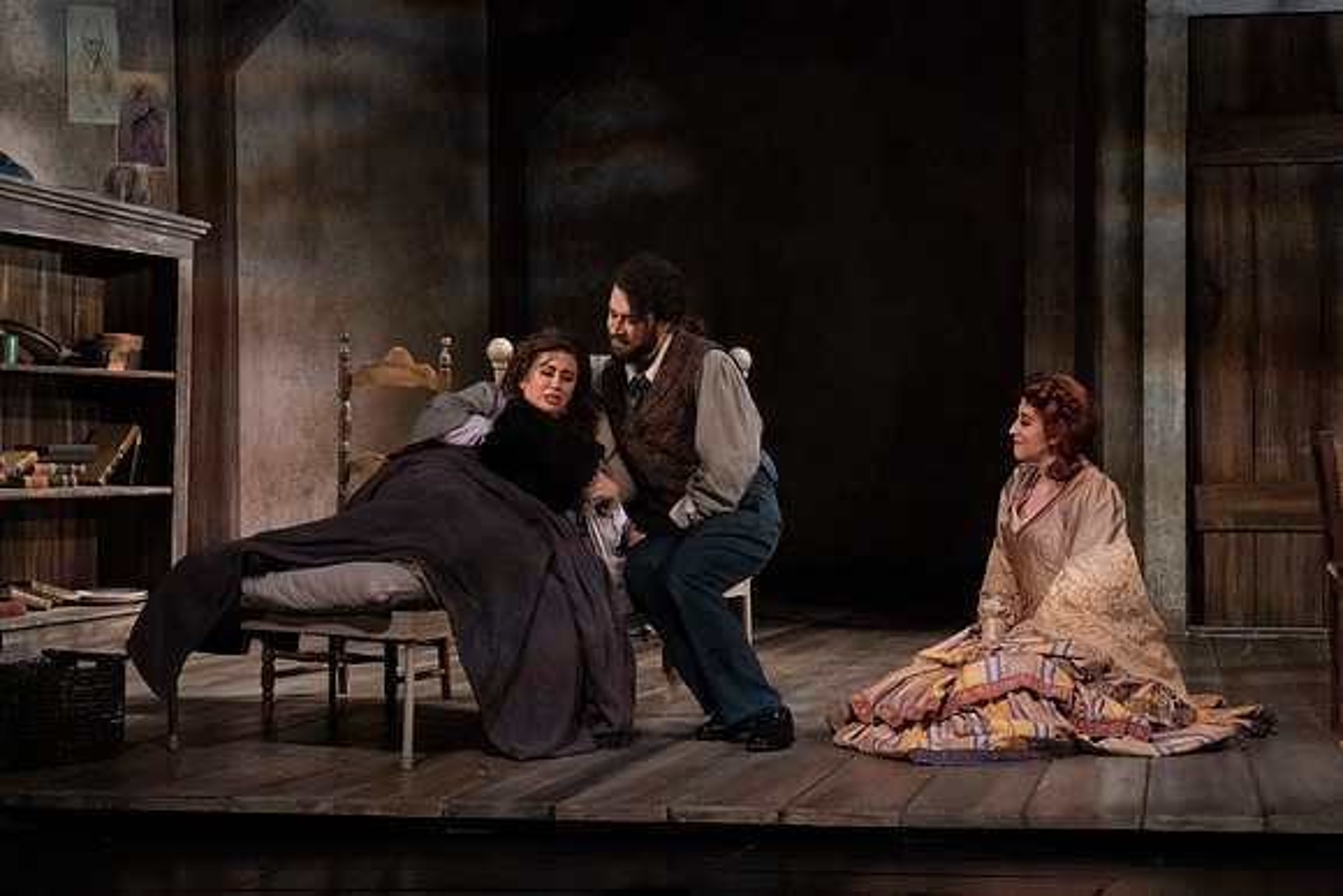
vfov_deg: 6.9
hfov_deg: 10.3
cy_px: 448
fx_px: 7463
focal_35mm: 200
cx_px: 672
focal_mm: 200
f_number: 10
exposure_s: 1/400
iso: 16000
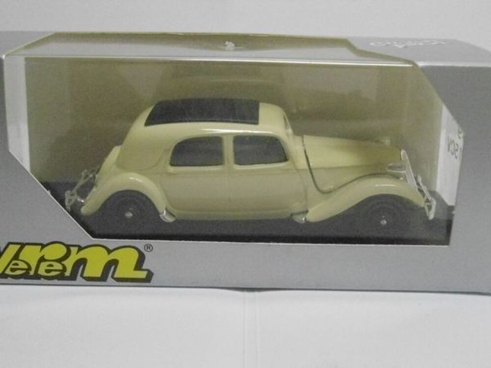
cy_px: 184
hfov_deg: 42.9
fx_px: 624
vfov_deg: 32.9
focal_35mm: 44
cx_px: 246
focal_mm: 7.9
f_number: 3.5
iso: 1600
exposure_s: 1/160
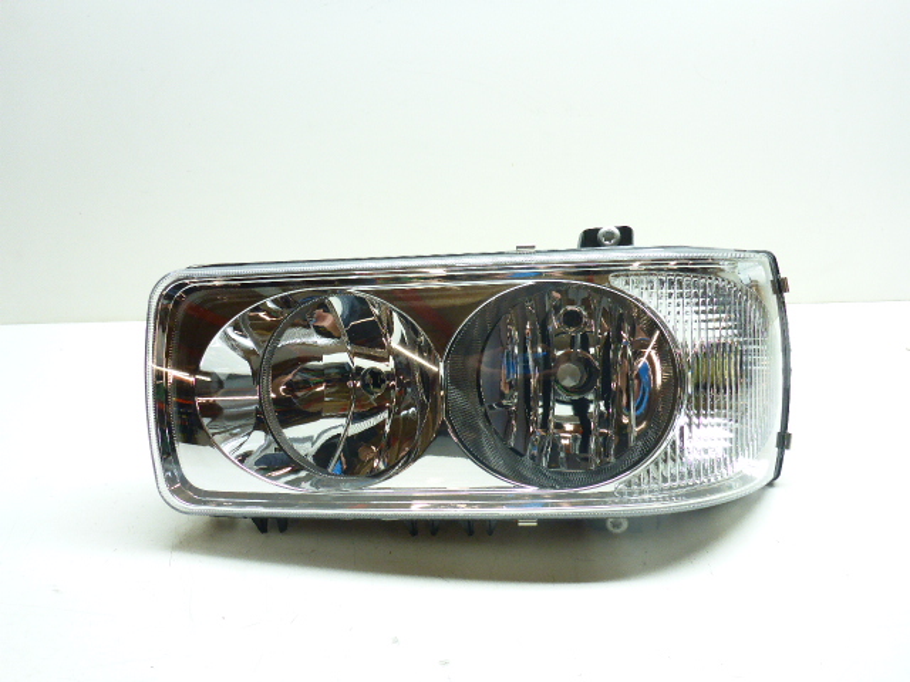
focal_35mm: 28
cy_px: 341
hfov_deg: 63.4
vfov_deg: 49.7
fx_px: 736
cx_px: 455
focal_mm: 4.9
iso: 250
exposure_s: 1/60
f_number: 3.3
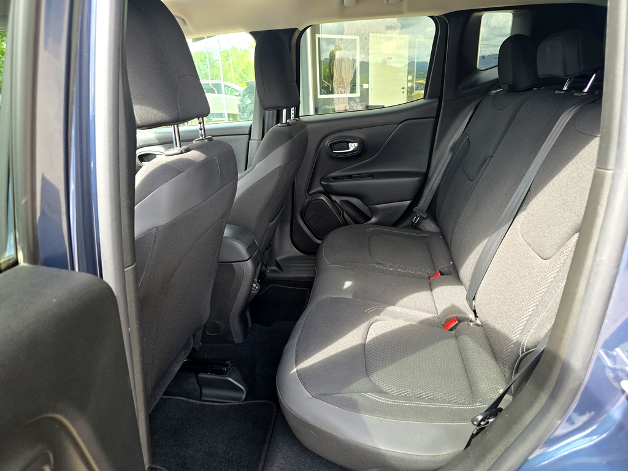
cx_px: 314
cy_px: 236
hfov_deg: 73.9
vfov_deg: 58.9
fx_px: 417
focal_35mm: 23
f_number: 1.7
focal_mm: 6.3
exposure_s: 1/180
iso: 50
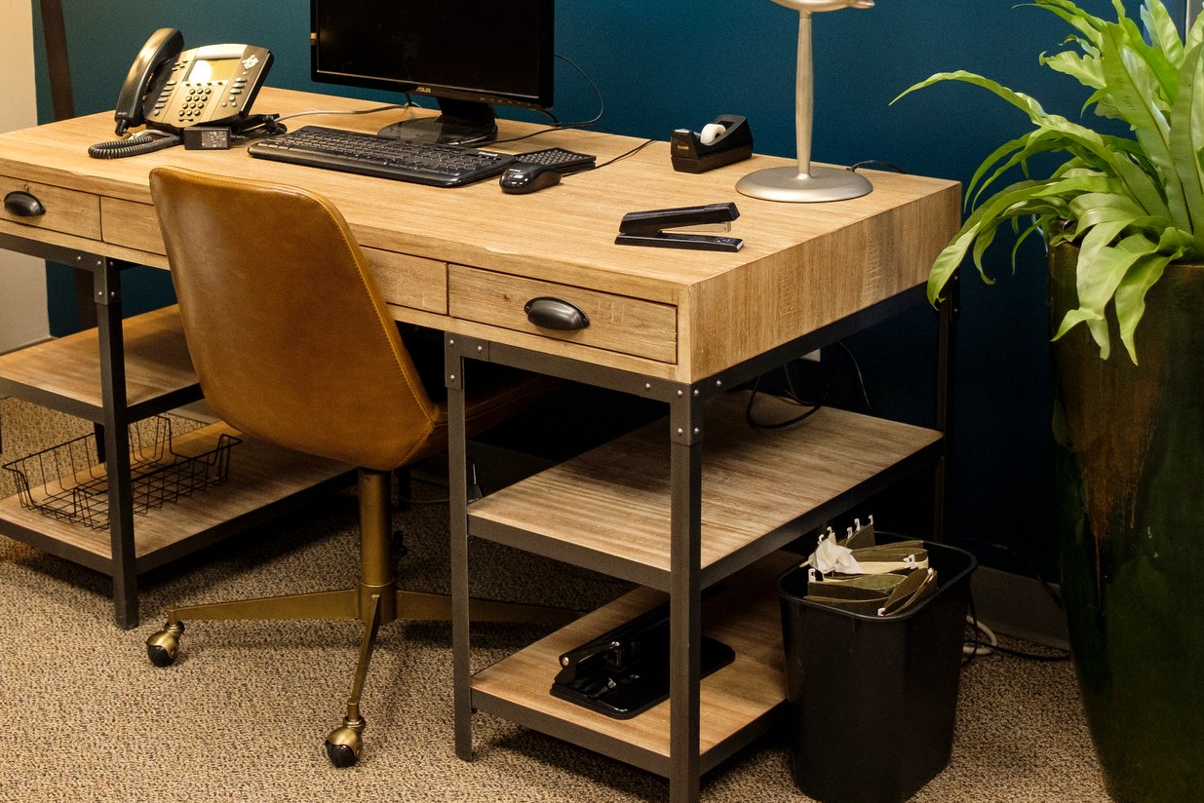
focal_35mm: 68
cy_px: 83
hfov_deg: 29.5
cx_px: 412
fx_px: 2275
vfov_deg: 19.7
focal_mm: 23
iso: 1600
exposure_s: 1/210
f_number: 2.8
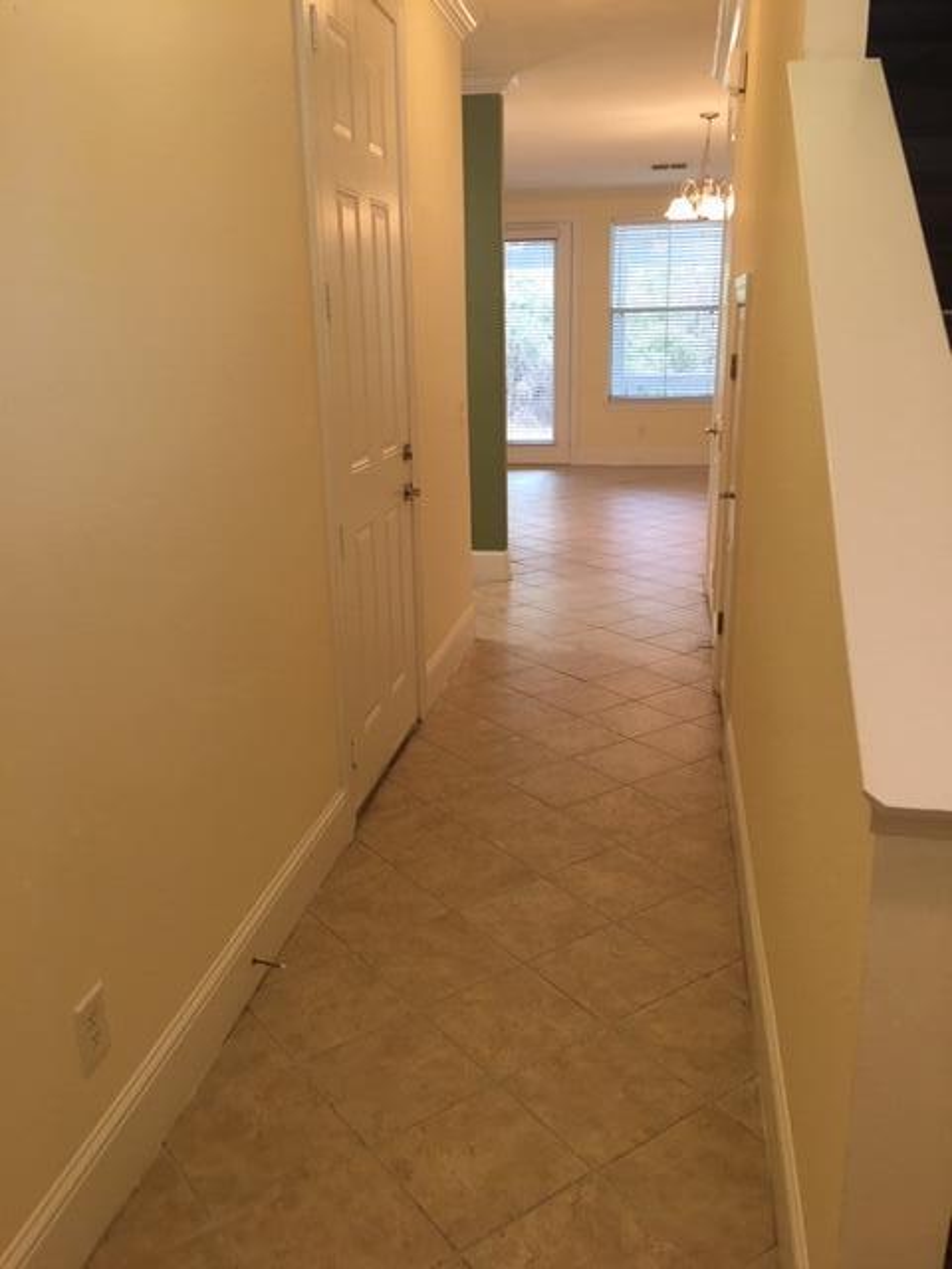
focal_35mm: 29
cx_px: 476
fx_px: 1063
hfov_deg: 48.2
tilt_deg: -15.5
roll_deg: +0.2
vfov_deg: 61.7
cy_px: 634
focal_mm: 4.15
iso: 40
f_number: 2.2
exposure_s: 1/15
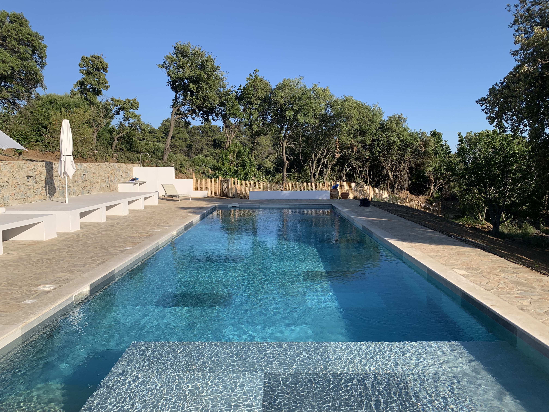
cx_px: 274
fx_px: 412
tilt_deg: -3.5
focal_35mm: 26
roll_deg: +1.1
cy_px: 206
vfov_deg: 53.1
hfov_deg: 67.3
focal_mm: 4.25
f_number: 1.8
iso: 25
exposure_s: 1/1880
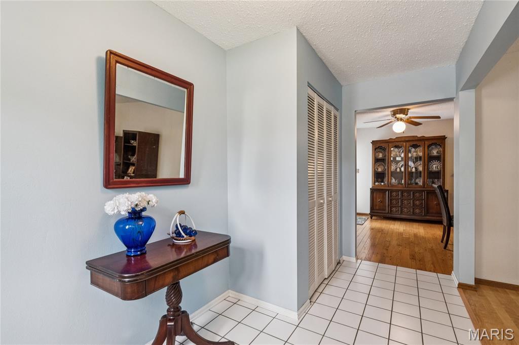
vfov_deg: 77.3
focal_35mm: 15
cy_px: 172
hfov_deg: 100.4
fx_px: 216
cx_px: 260
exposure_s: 1/25
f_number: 8
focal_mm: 10
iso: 800
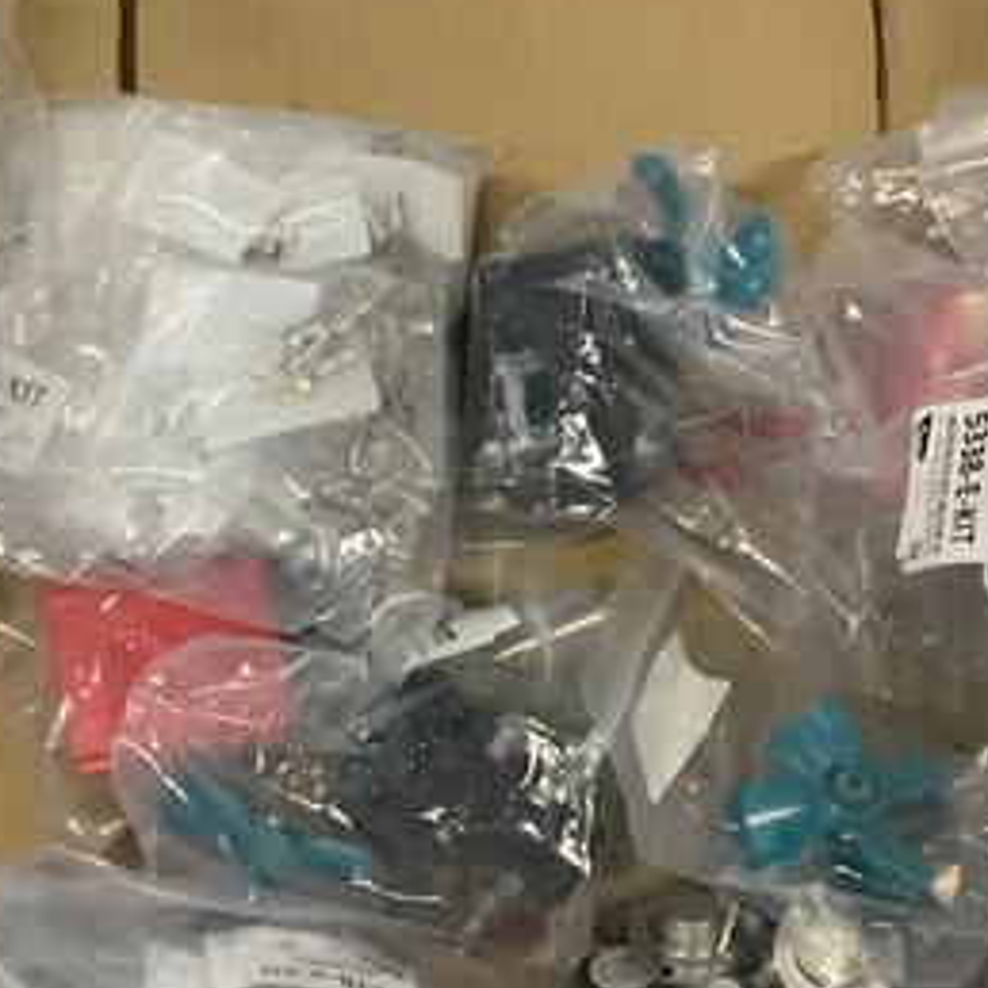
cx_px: 471
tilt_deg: -85.8
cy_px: 664
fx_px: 1711
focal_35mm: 53
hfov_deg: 32.2
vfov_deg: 31.9
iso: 400
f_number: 2.4
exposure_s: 1/33
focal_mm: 3.3
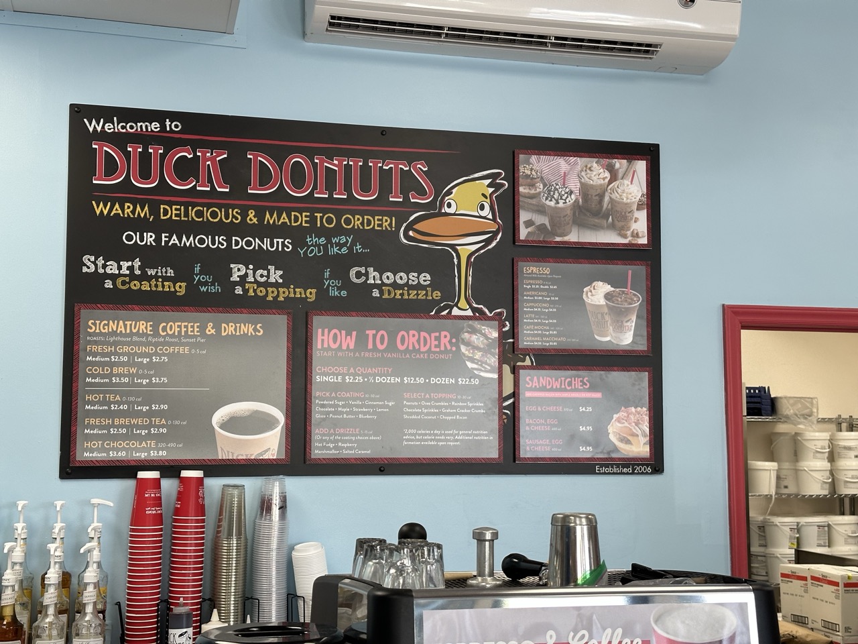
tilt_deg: +4.6
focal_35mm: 48
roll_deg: -0.7
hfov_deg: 39.7
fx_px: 1190
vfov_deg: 30.3
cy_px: 322
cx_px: 429
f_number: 1.78
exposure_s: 1/120
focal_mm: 6.86
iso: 80
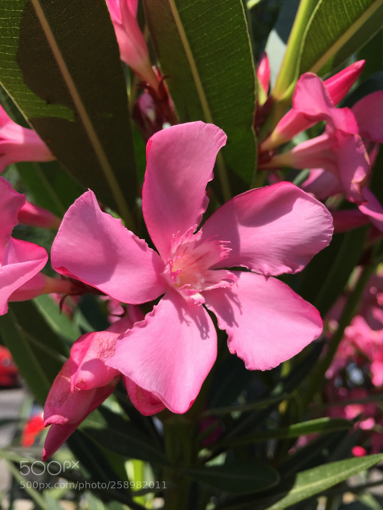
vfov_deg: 61.7
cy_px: 255
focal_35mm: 29
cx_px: 192
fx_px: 428
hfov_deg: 48.2
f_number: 2.2
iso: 32
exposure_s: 1/1980
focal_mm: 4.15
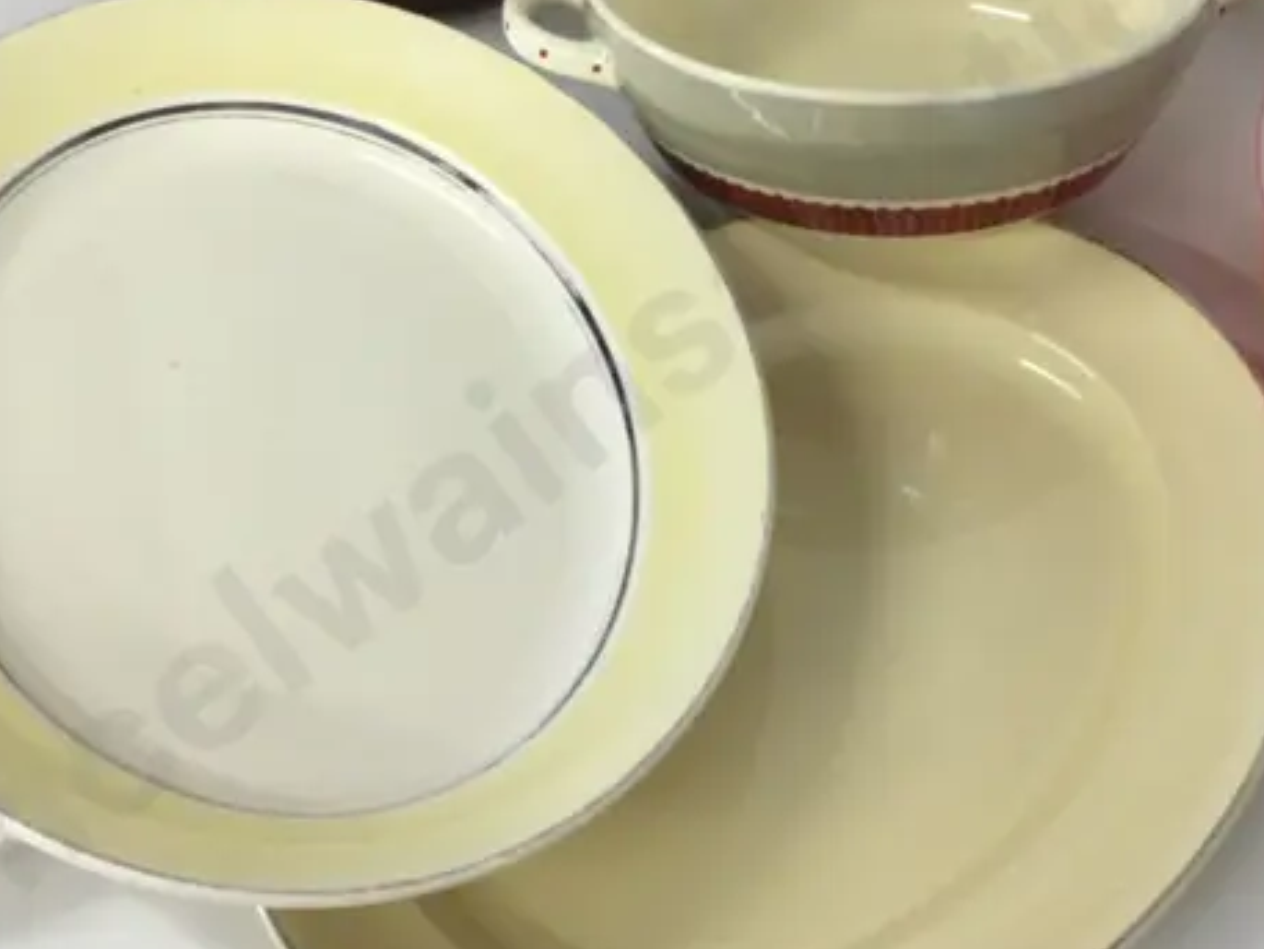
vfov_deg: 22.6
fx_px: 2374
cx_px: 650
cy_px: 362
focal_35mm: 65
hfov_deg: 29.8
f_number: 2.2
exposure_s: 1/17
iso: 32
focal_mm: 4.15
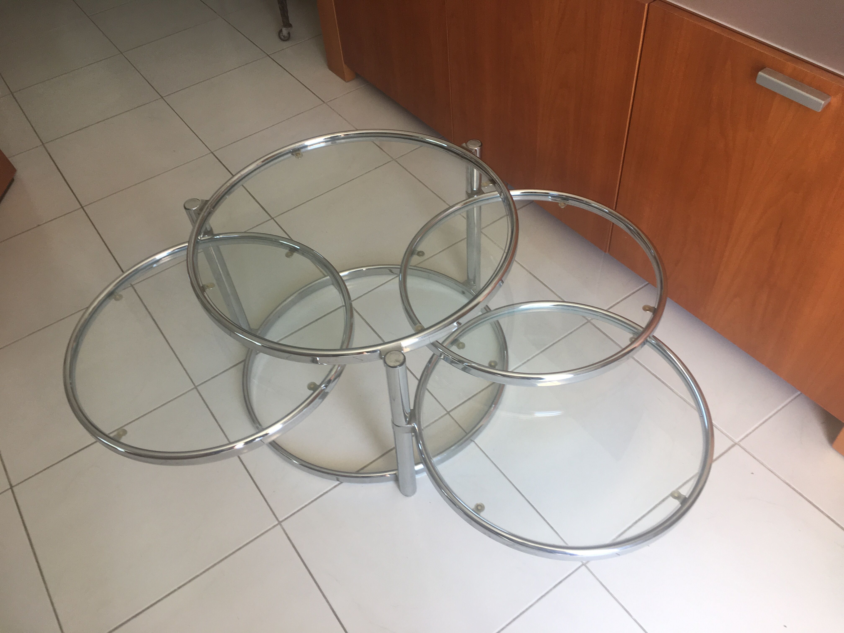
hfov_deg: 61.7
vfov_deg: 48.2
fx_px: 707
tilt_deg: -47.9
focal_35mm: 29
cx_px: 422
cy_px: 316
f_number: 2.2
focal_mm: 4.15
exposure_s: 1/50
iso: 32
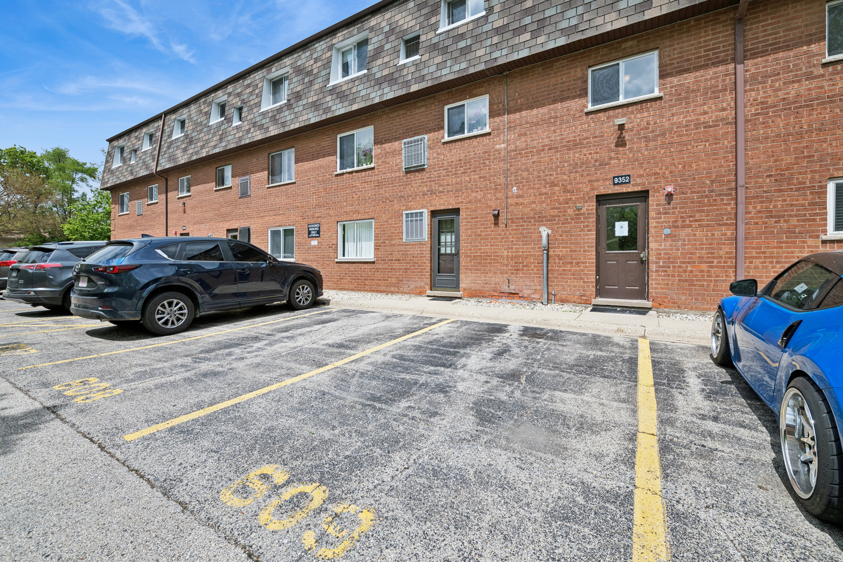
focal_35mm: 15
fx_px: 351
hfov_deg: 100.4
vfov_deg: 77.3
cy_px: 281
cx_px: 422
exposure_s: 1/2000
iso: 400
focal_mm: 15
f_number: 8
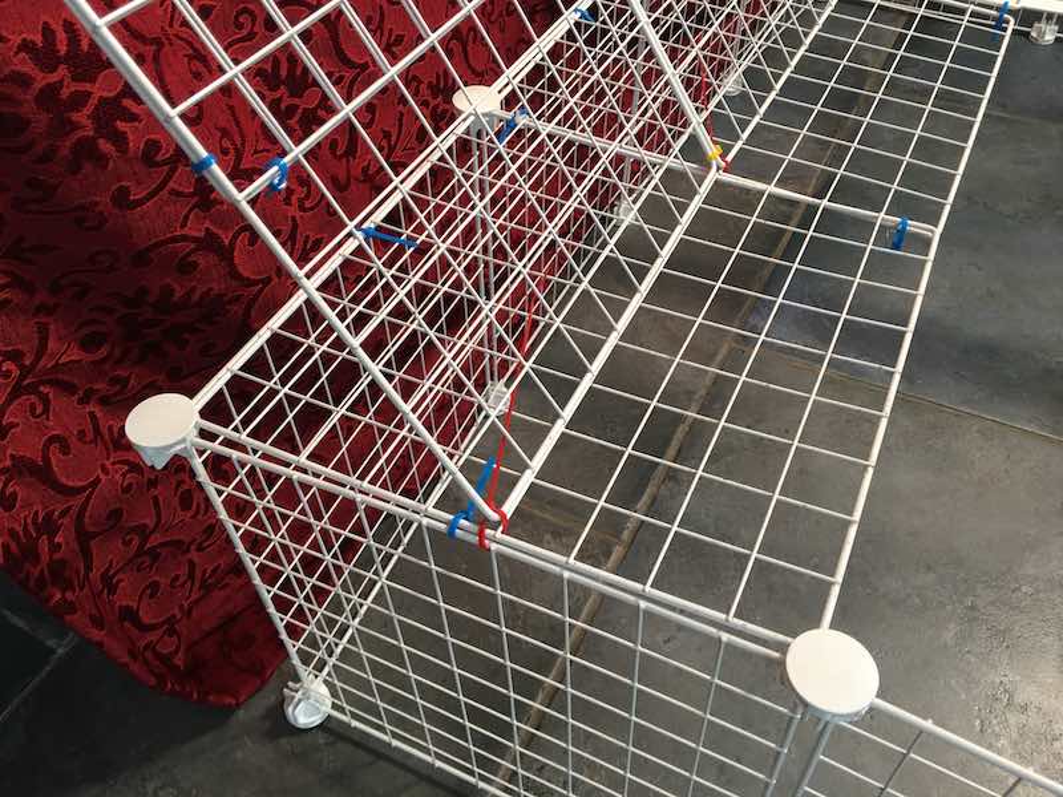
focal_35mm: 29
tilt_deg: -45.9
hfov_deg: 61.7
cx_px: 532
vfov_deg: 48.2
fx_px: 891
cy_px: 398
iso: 50
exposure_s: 1/17
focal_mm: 4.15
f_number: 2.2
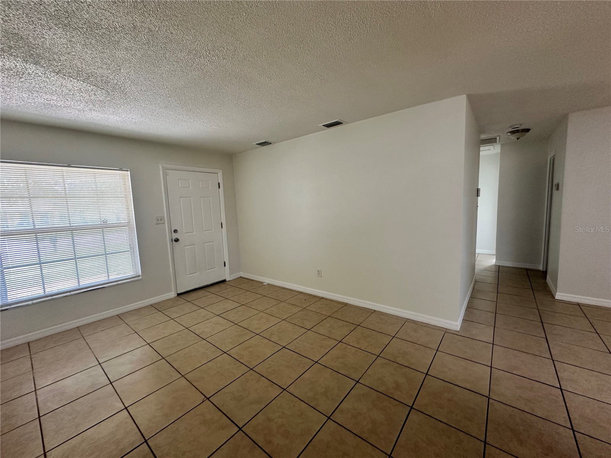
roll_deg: +2.3
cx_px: 306
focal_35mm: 14
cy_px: 229
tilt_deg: -6.2
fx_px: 247
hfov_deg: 102.1
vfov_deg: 85.7
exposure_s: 1/60
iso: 200
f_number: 2.2
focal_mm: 2.22
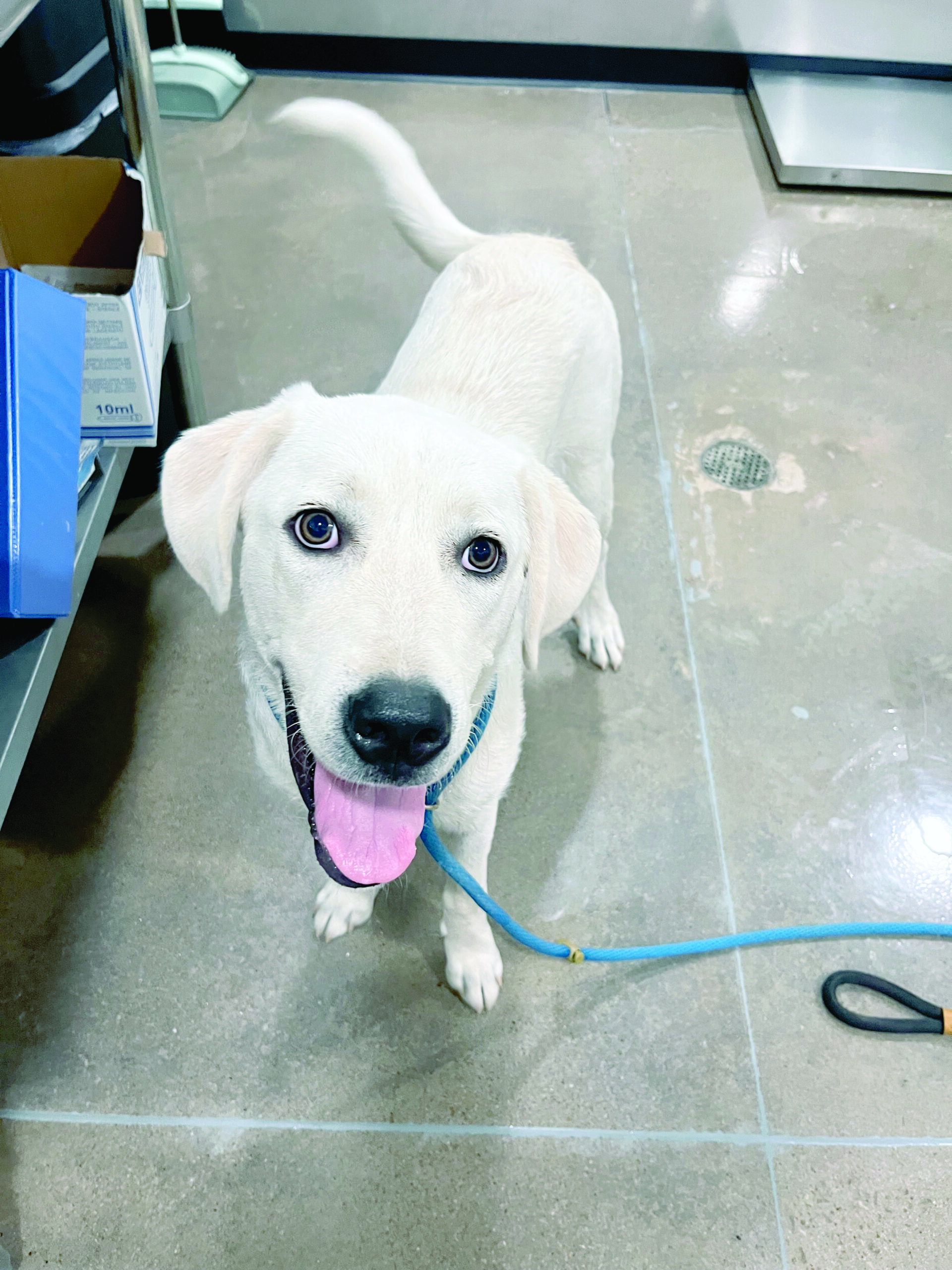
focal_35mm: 26
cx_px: 476
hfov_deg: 53.1
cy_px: 635
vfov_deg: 67.3
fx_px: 953
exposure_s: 1/60
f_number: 1.6
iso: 320
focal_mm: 5.1
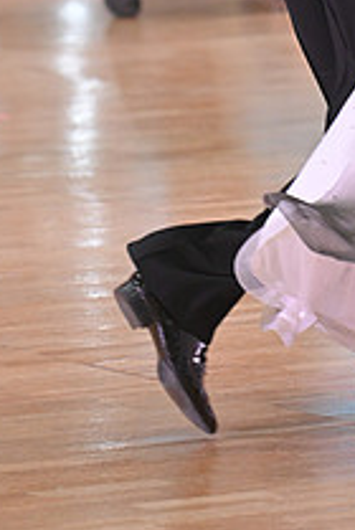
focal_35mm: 485
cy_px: -129
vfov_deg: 4.2
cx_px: 412
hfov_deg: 2.8
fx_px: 7150
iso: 3200
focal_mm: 175
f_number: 5
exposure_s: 1/400
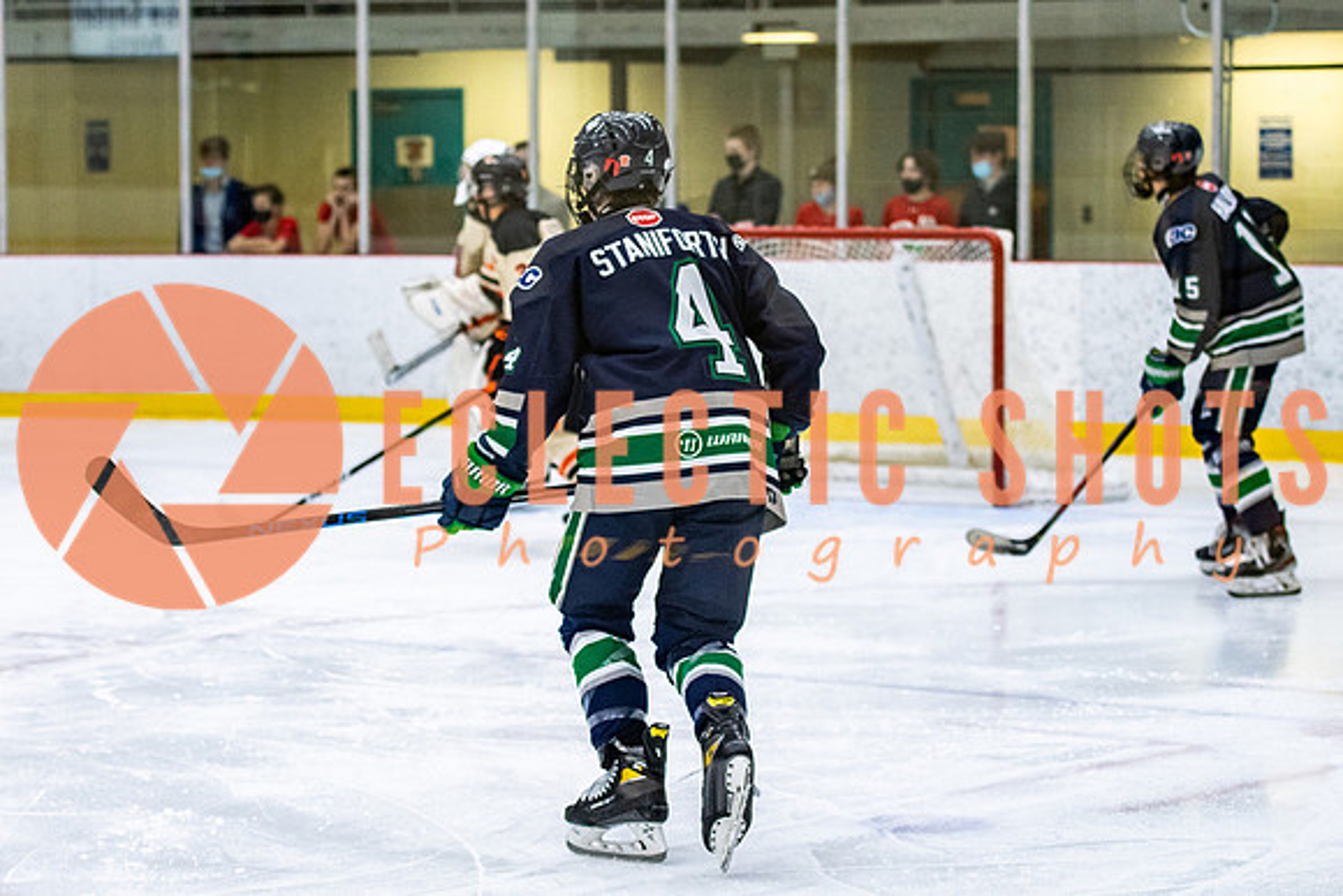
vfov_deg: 11.6
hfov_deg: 17.2
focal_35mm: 119
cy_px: 422
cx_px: 671
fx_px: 4429
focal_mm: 70
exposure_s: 1/640
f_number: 2.8
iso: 1800
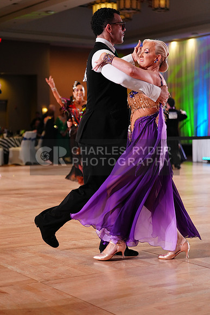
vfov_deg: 28.8
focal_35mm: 70
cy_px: 158
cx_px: 105
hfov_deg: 19.5
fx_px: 612
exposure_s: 1/500
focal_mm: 70
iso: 2000
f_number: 2.8
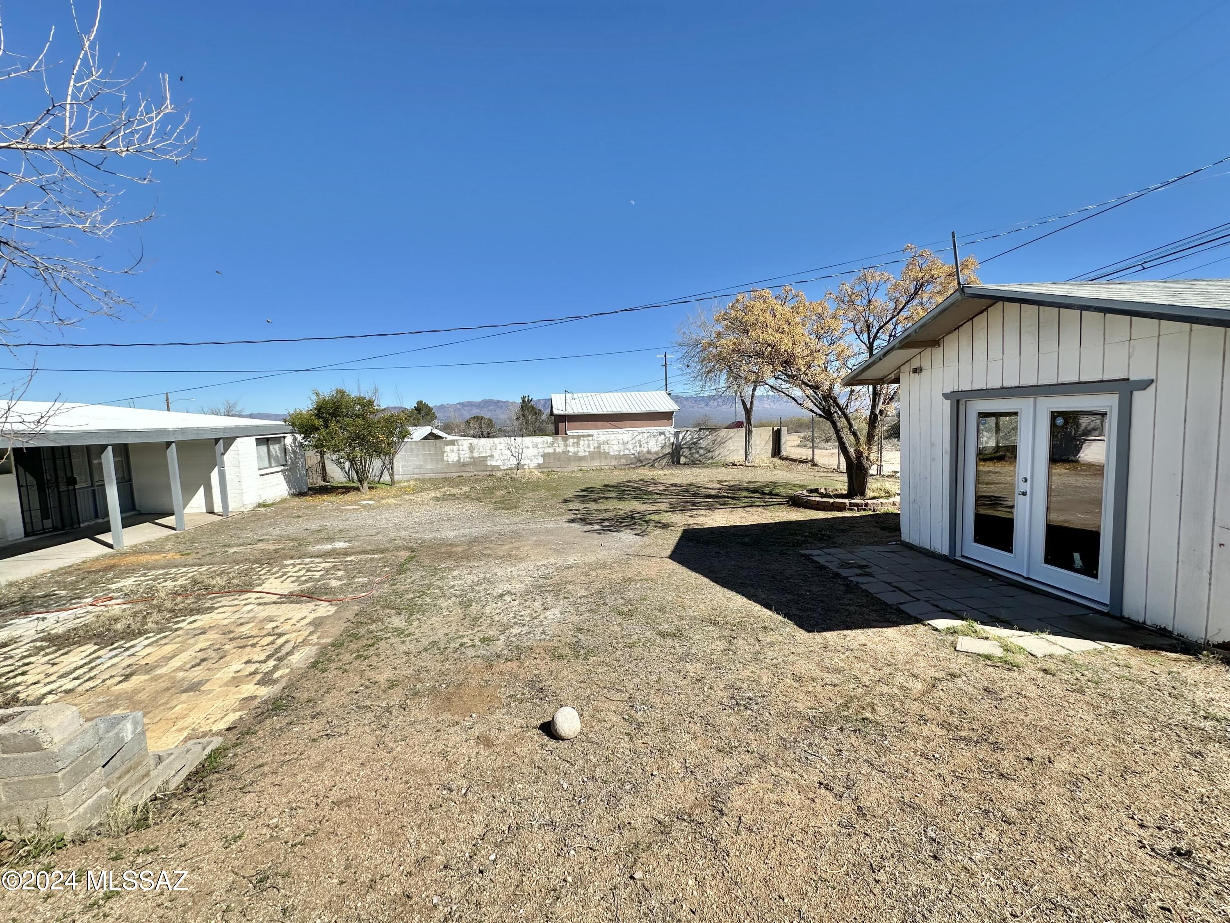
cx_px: 615
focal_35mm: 14
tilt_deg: -4.3
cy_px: 462
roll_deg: +2.0
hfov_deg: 102.1
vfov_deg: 85.7
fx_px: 497
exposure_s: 1/2747
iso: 50
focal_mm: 2.22
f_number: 2.2
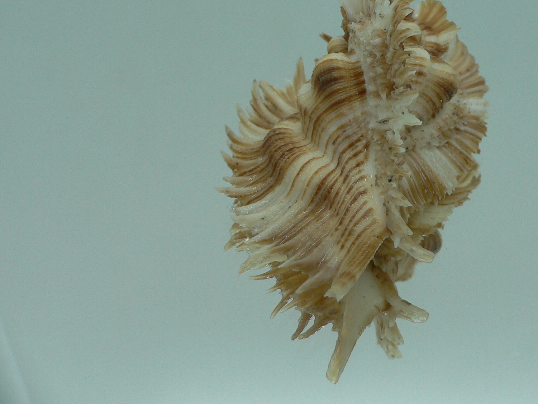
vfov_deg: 30.7
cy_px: 144
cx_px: 353
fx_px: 731
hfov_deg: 40.0
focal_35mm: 47
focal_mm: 4.6
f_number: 2.8
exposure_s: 1/60
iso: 80
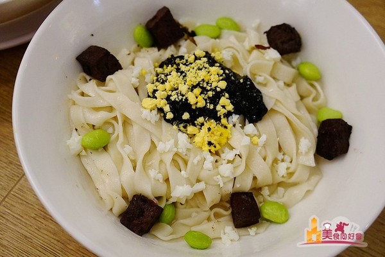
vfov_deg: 28.9
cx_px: 192
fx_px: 497
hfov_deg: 42.3
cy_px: 128
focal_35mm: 46
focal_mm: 31
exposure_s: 1/80
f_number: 5
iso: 3200
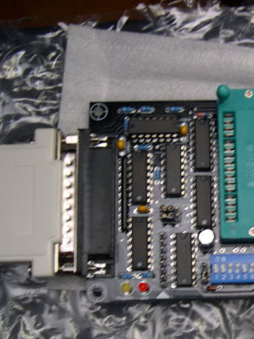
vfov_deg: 29.3
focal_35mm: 66
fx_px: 646
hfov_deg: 21.5
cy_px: 214
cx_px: 248
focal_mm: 8
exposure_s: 1/4.8
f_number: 2.8
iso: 152
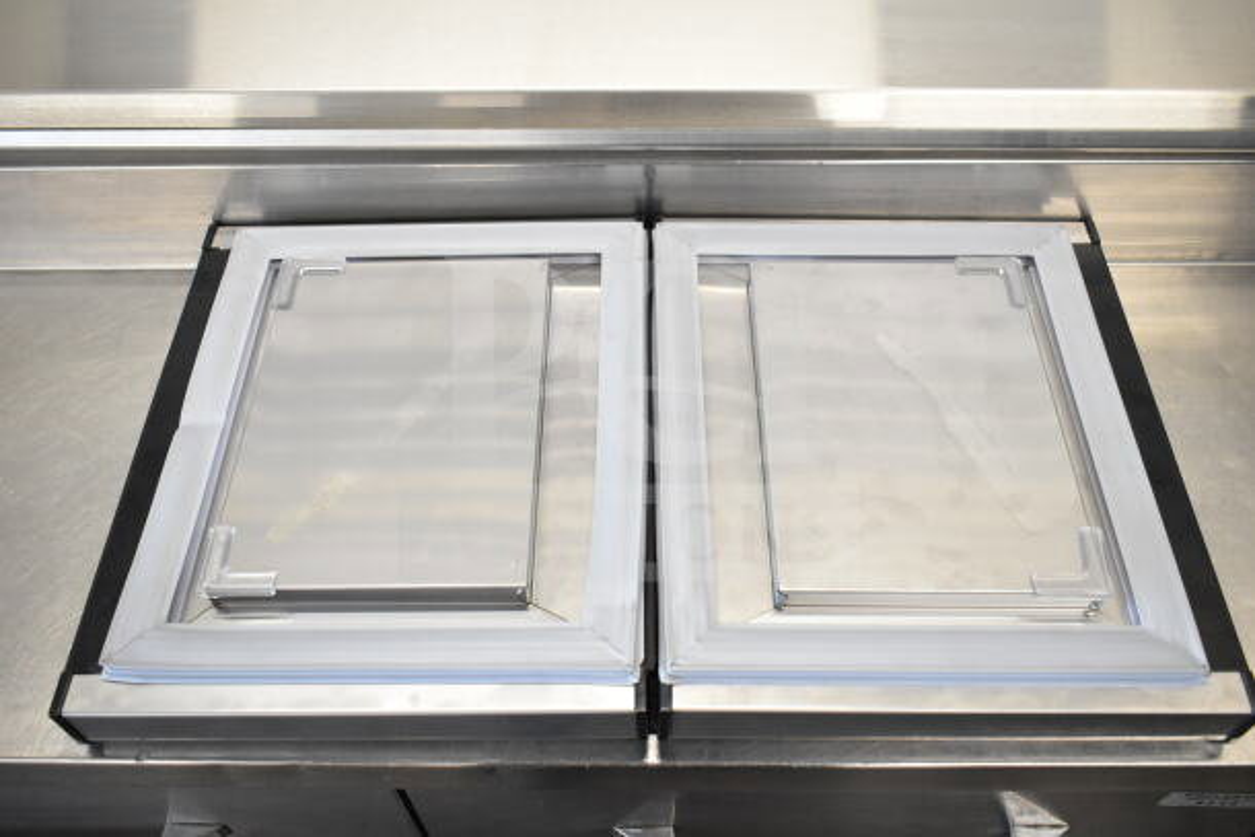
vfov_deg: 40.0
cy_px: 418
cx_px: 628
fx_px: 1151
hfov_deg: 57.2
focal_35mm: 33
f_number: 4.5
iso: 1600
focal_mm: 22
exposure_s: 1/80
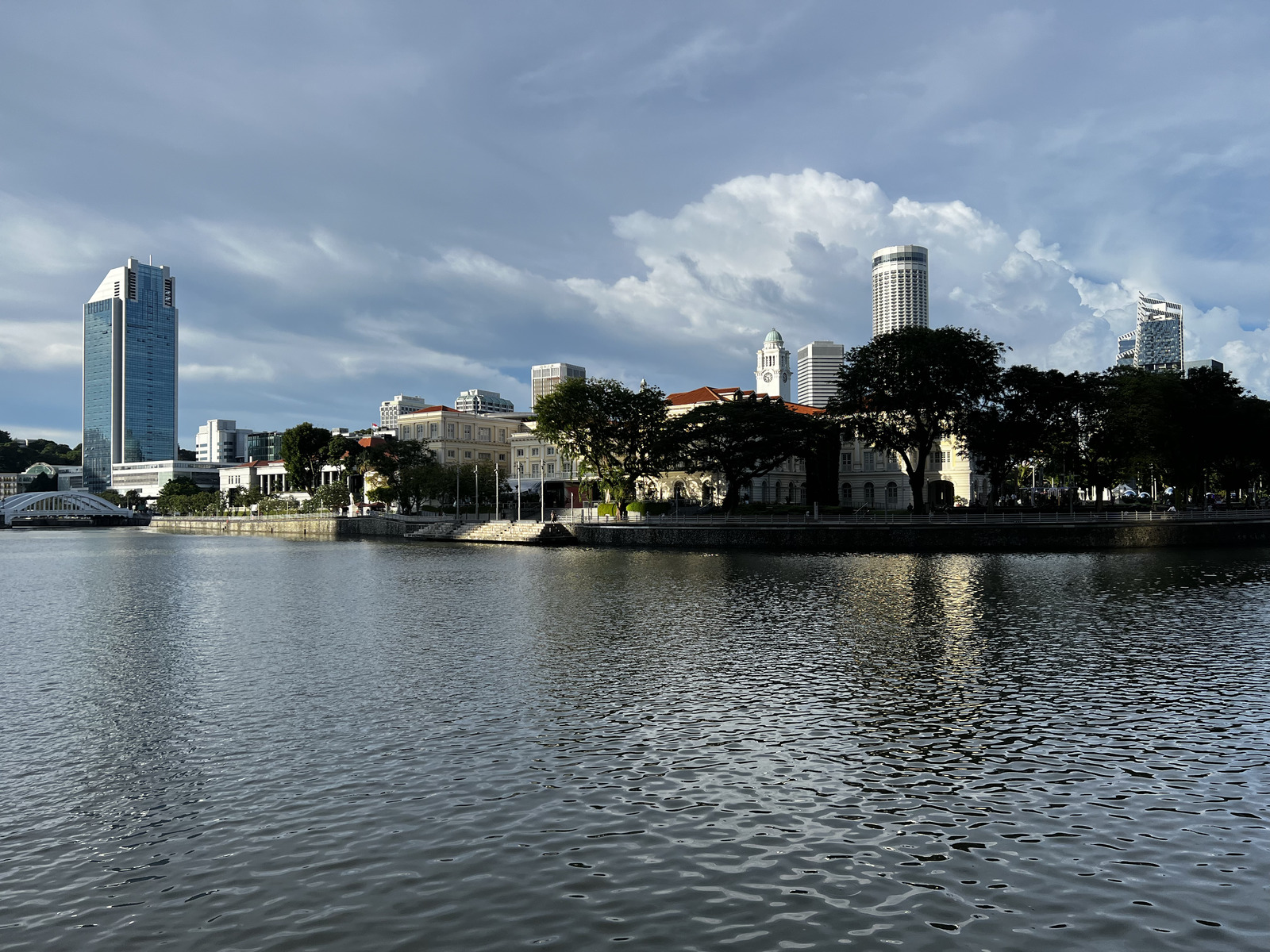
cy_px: 476
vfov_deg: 53.1
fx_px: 954
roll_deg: +1.0
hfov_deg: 67.3
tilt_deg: +1.6
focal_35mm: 26
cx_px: 635
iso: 50
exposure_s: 1/3831
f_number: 1.5
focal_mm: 5.7
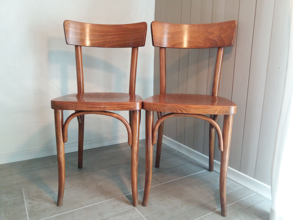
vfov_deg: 49.7
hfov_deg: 63.4
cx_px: 146
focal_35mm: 28
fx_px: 237
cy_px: 110
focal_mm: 3.7
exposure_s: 1/102
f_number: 1.9
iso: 200
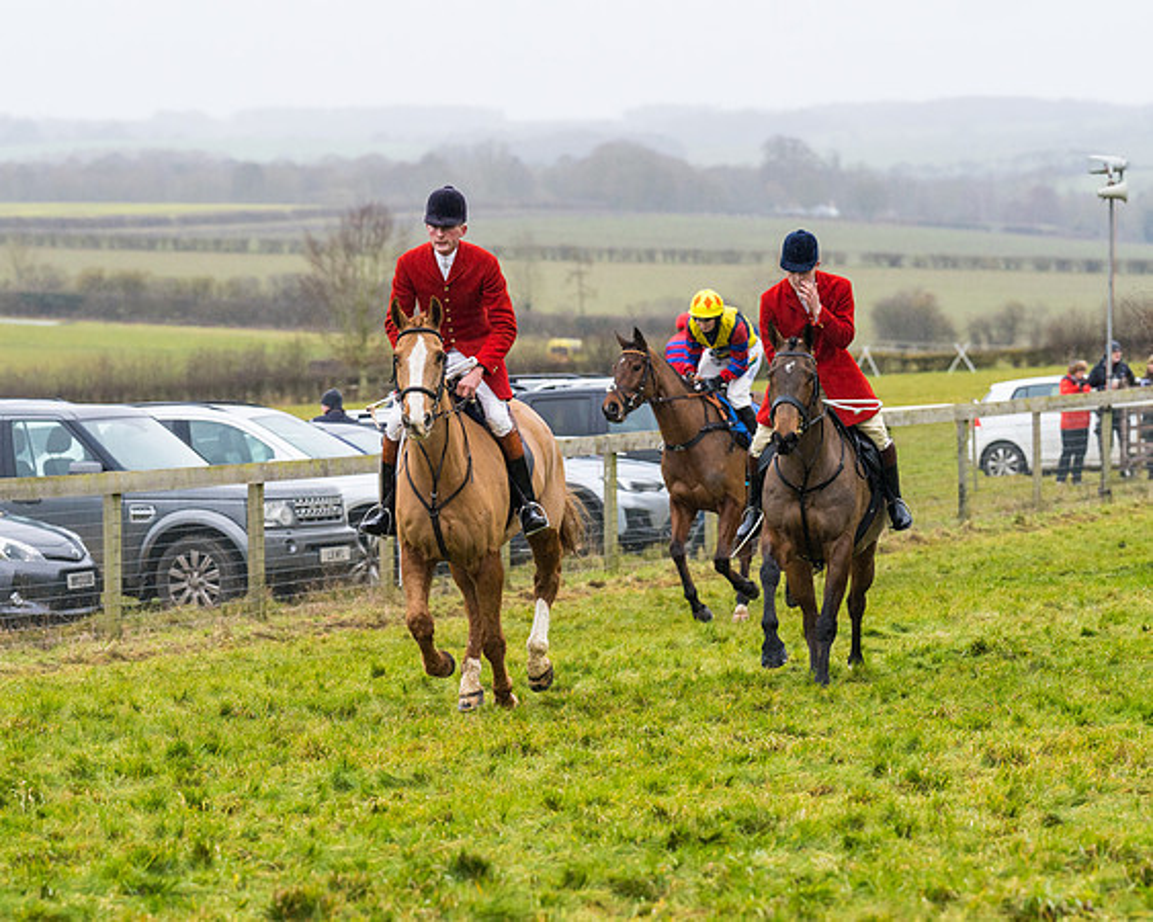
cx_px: 498
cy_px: 498
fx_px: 6825
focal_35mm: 200
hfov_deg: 9.7
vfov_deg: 7.7
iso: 800
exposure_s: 1/800
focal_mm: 135
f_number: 4
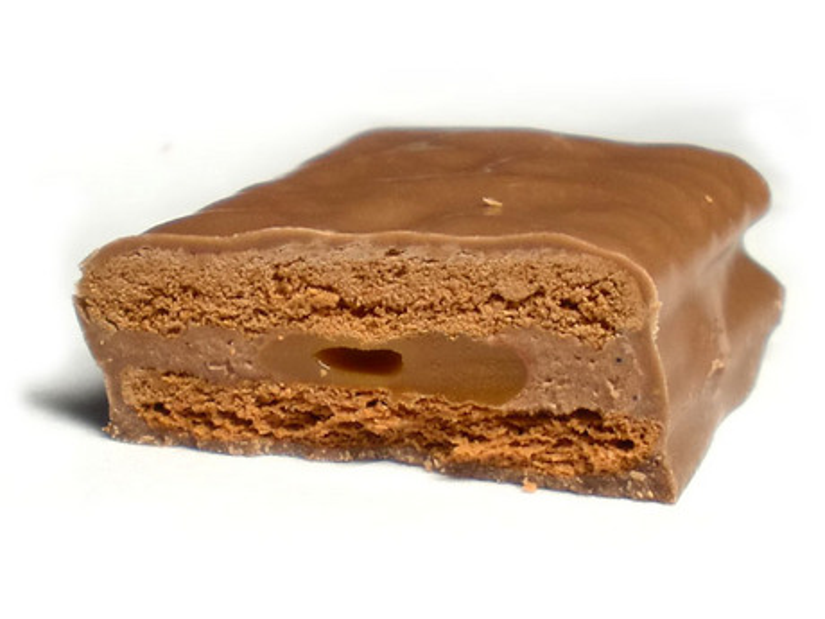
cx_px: 412
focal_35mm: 28
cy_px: 310
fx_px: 667
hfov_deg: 63.4
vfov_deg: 49.7
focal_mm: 4.65
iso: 64
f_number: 2.6
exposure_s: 1/80
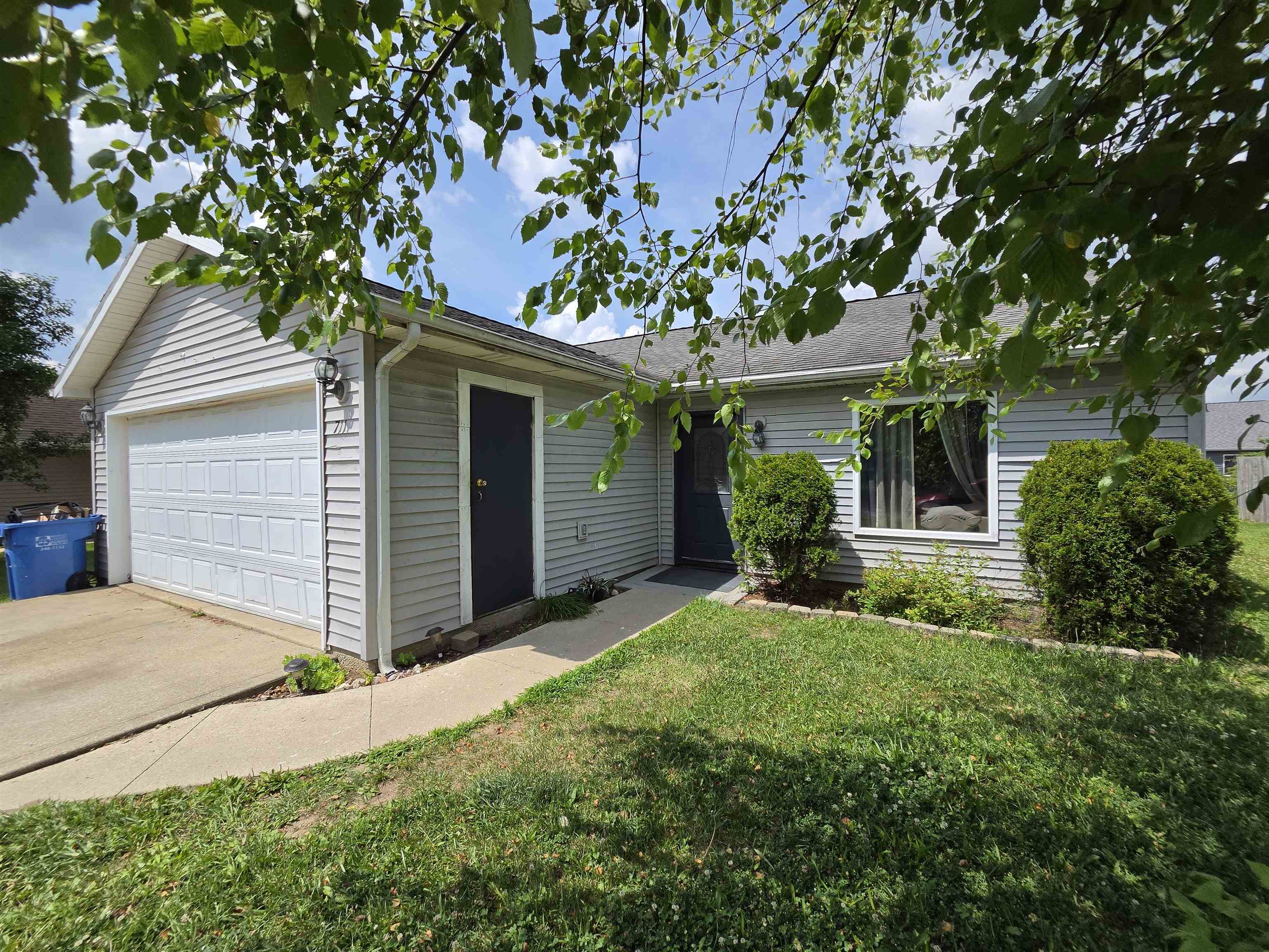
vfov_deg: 89.9
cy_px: 476
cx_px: 634
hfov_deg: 106.2
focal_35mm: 13
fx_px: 477
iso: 100
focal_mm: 2.2
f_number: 2.2
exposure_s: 1/3758
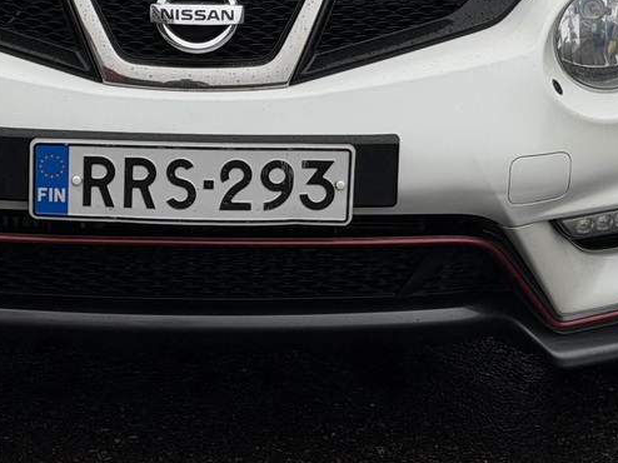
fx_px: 2498
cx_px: 233
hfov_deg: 14.1
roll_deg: -0.1
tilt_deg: -11.7
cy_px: -73
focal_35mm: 140
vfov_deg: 10.4
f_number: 1.78
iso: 64
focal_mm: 6.76
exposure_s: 1/740
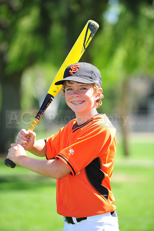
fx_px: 1285
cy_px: 116
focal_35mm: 200
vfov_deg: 10.3
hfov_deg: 6.9
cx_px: 77
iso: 200
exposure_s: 1/500
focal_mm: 200
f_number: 4.5
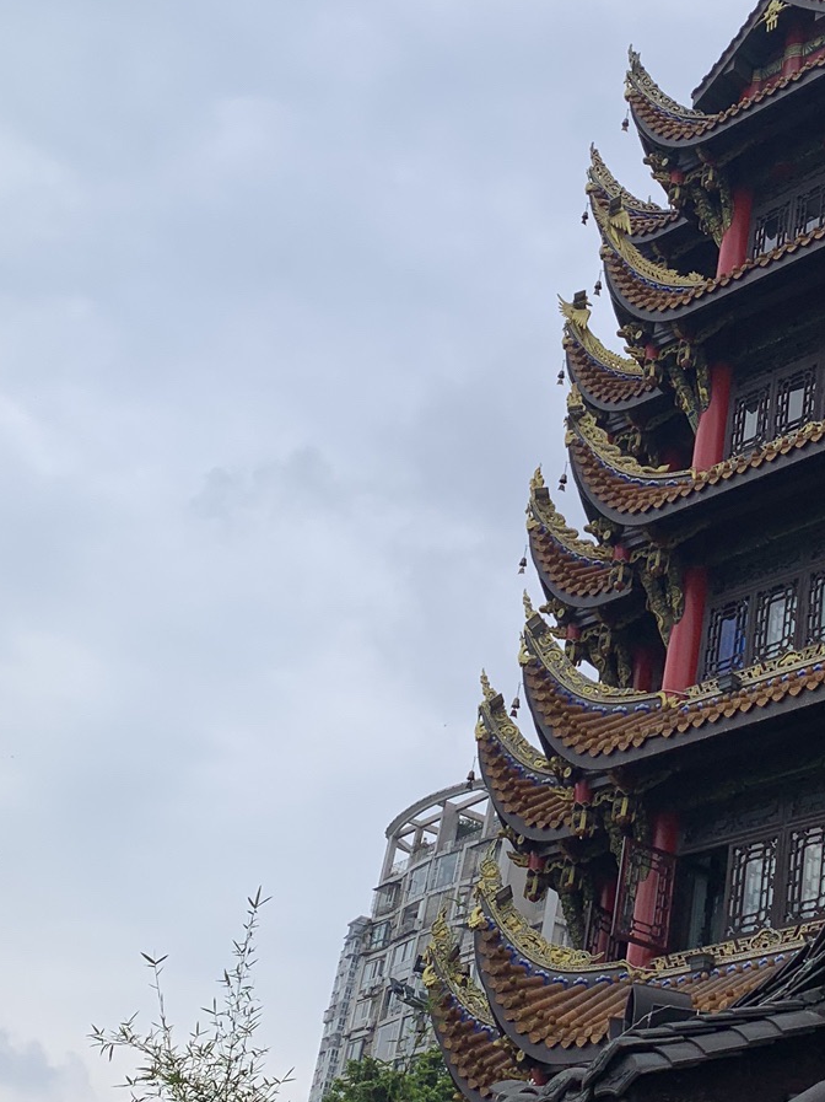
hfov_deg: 24.3
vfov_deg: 33.0
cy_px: 366
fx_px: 1844
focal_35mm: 58
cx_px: 776
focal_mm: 4.25
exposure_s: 1/2208
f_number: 1.8
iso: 25
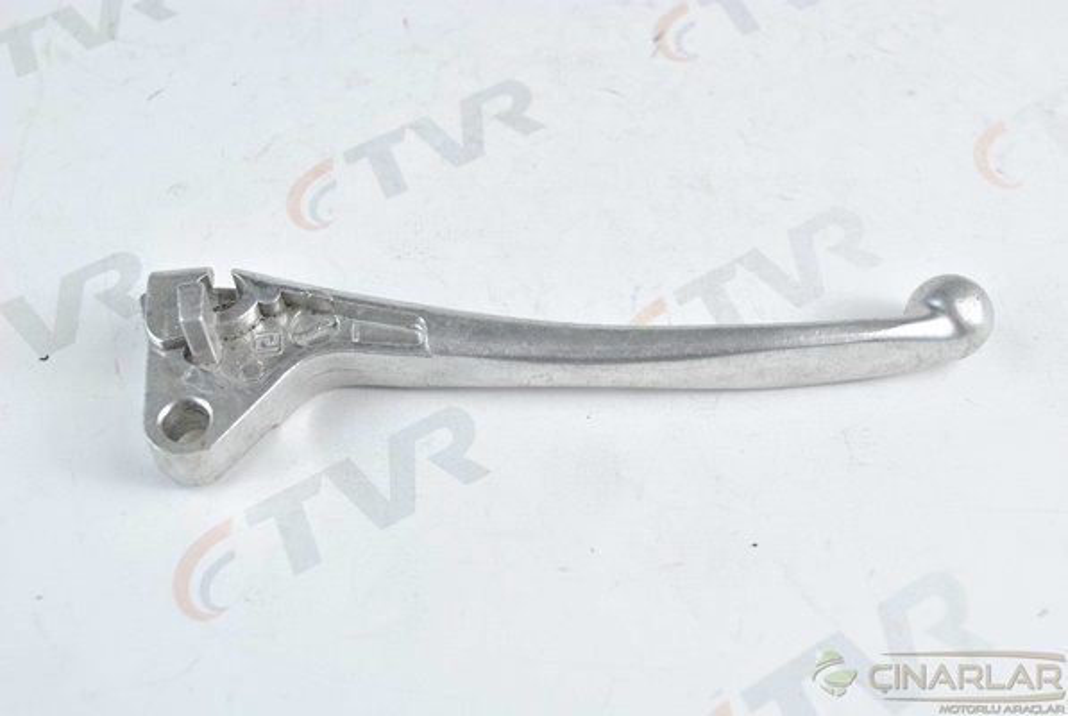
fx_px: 1337
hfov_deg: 43.5
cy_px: 358
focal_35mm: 45
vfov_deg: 30.0
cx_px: 534
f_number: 6.3
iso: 200
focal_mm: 30
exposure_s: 1/15
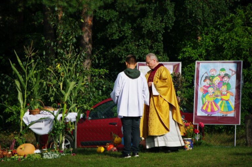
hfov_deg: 6.9
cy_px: 84
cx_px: 126
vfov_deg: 4.6
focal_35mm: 300
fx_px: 2097
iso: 280
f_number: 5.6
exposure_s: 1/2000
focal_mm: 200
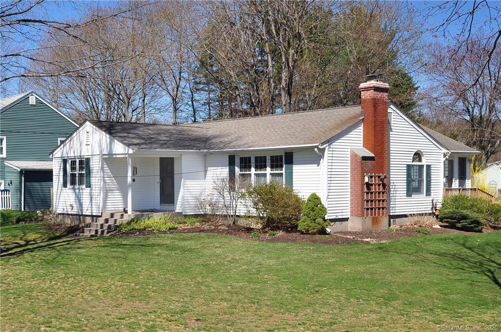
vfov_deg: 43.5
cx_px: 250
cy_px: 166
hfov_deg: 62.0
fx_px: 417
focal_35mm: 30
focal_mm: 20
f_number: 8
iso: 200
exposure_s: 1/500
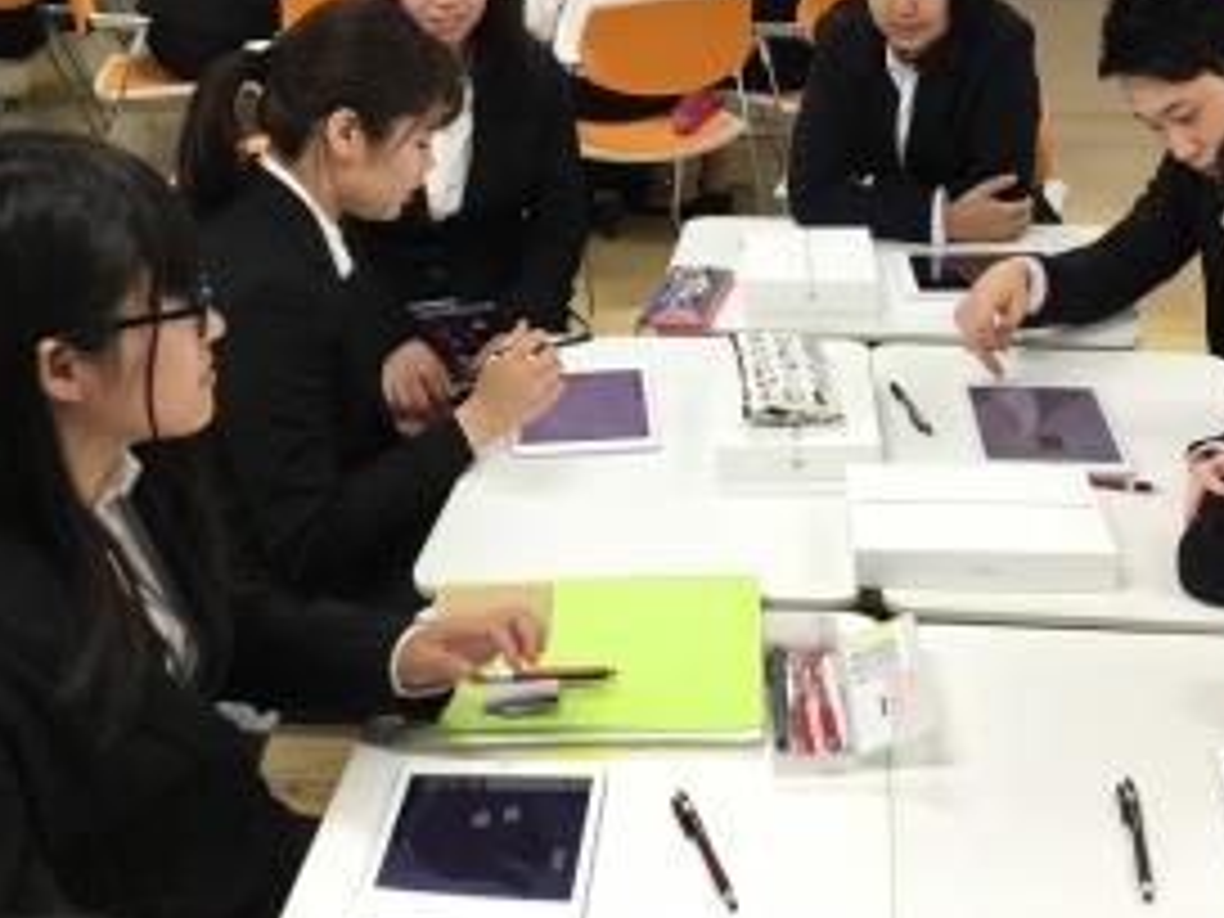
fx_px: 1803
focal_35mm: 51
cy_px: 220
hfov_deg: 37.4
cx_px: 702
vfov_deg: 28.1
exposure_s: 1/30
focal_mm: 3.3
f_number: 2.4
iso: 50
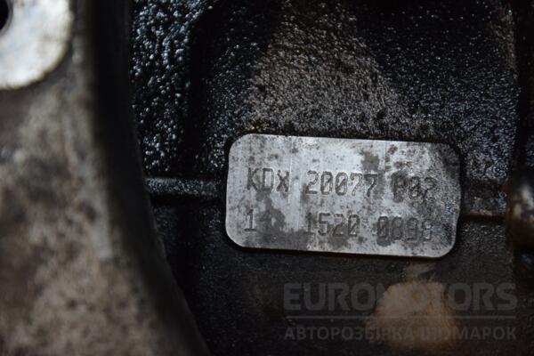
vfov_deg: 8.7
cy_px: 178
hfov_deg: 13.0
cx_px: 267
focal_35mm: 158
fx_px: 2336
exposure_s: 1/60
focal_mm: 105
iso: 800
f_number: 5.6
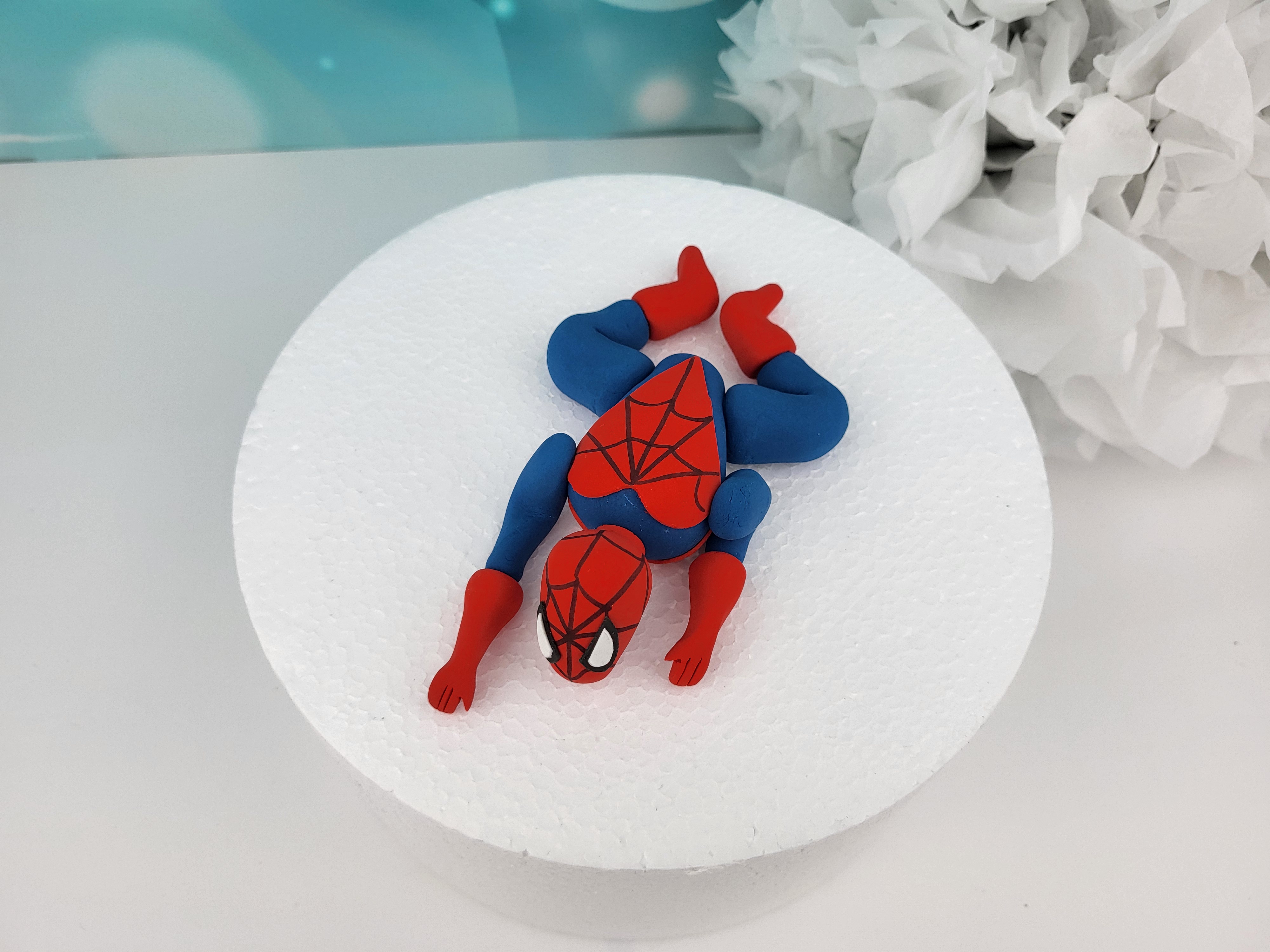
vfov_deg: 53.1
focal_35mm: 26
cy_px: 476
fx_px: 954
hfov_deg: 67.3
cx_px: 635
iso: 40
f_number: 1.8
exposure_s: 1/221
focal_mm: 5.4
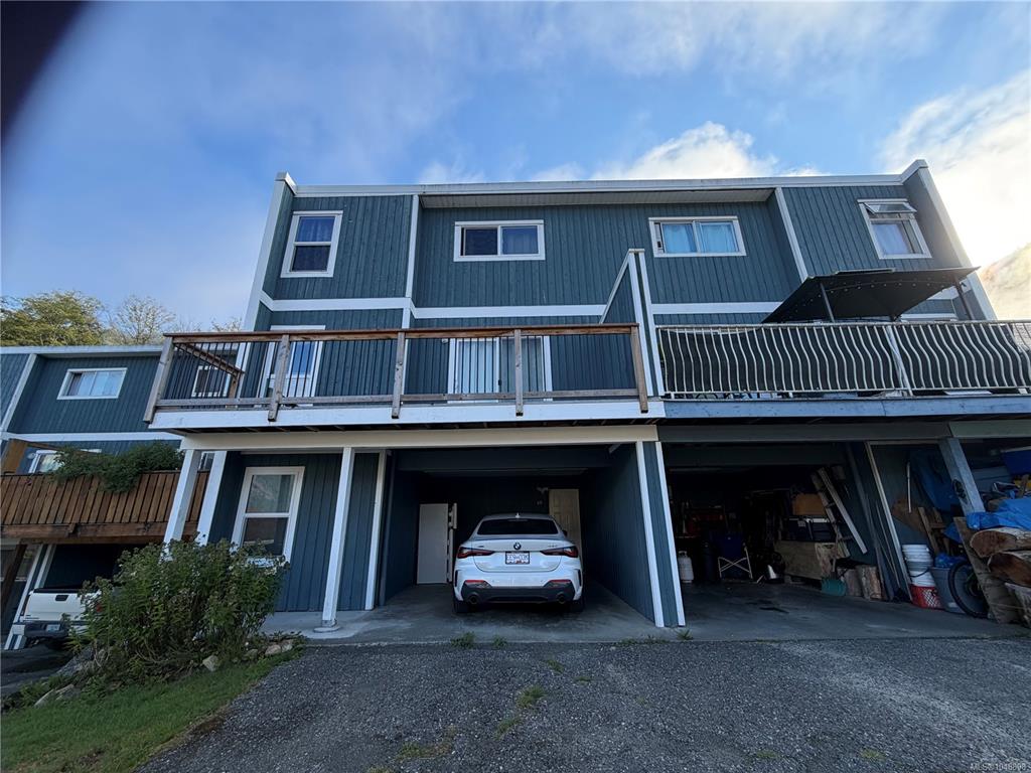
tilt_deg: +19.1
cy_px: 386
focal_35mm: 14
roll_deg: +0.9
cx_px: 516
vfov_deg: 85.7
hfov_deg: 102.1
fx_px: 417
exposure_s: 1/502
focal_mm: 2.22
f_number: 2.2
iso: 50
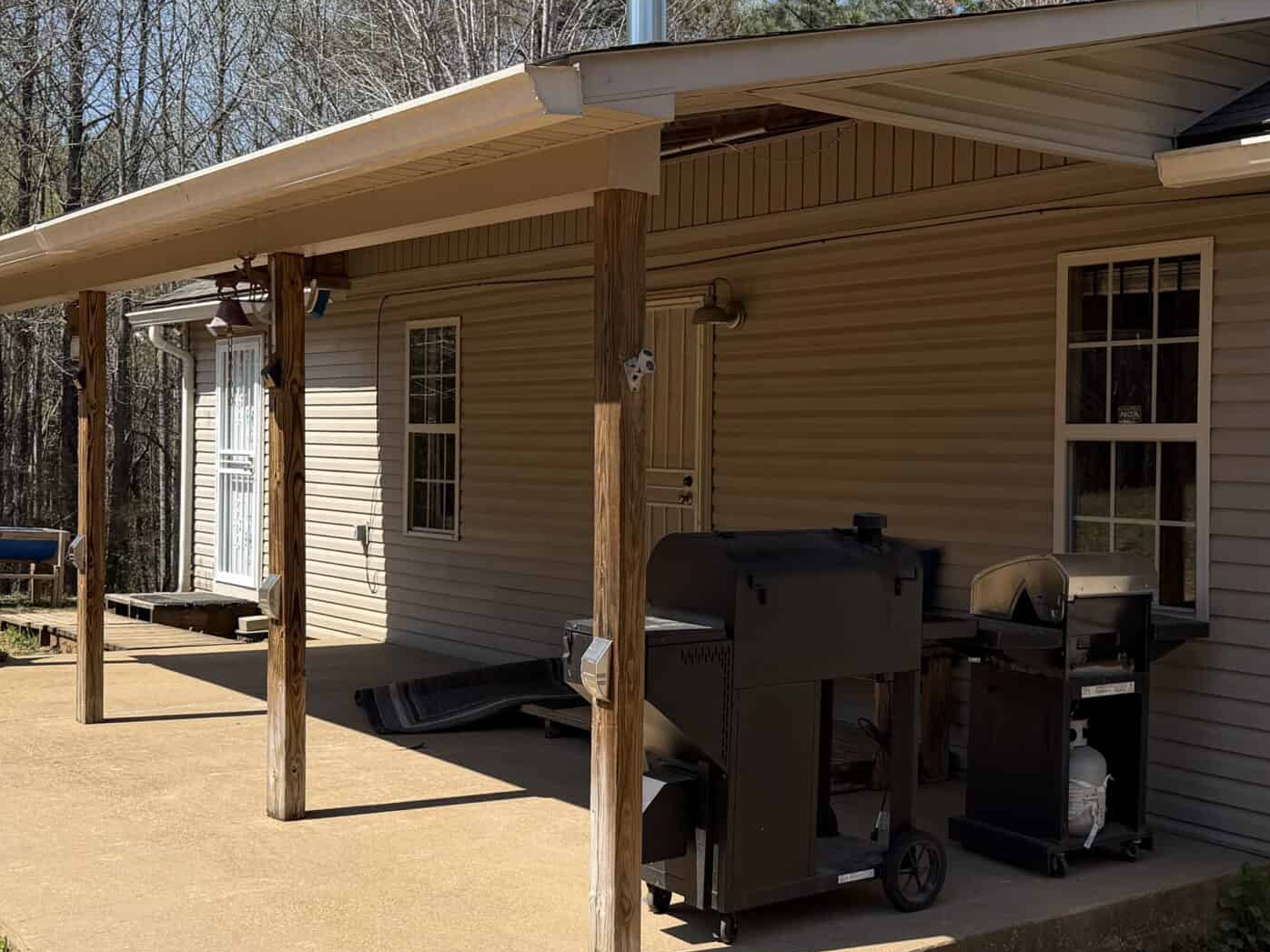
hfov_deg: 42.4
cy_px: 454
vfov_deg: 32.9
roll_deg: -0.2
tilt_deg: -1.7
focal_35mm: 44
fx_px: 1614
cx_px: 843
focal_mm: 6.76
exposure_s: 1/3953
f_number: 1.78
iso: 80
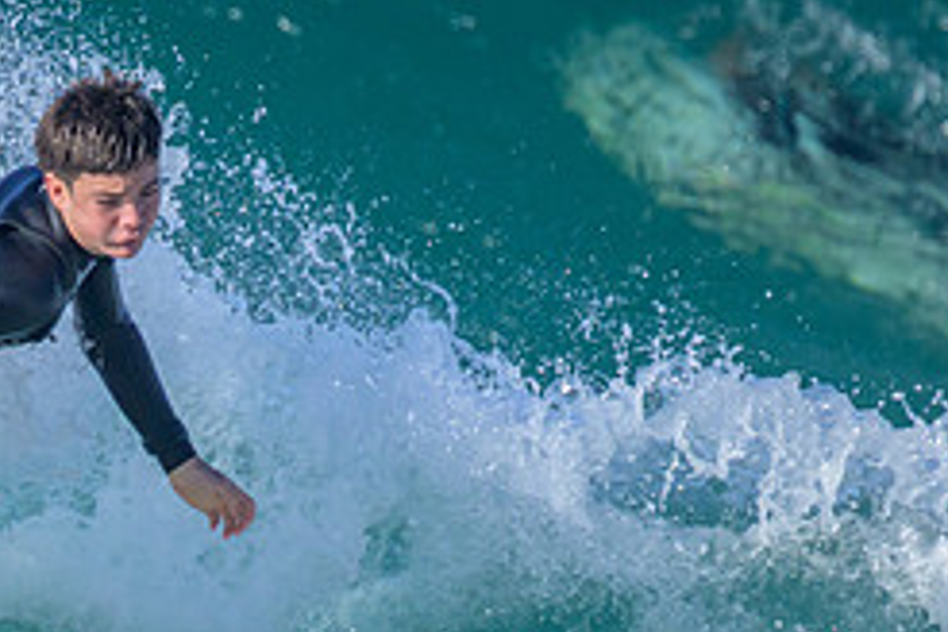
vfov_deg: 0.5
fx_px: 68172
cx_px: -226
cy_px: 881
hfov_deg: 0.8
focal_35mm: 2589
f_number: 11
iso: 1250
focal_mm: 800
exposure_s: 1/2000
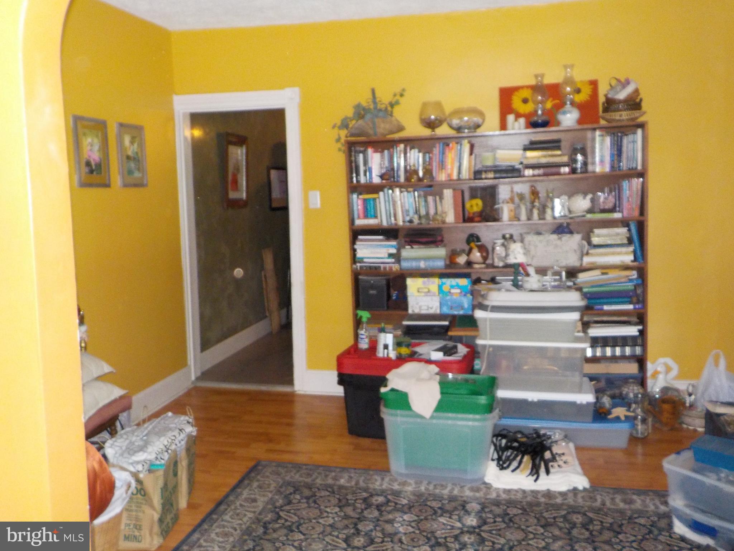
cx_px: 367
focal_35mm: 30
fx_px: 636
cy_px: 276
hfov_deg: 60.0
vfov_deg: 46.8
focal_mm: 4.1
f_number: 3.3
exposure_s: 1/30
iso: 500
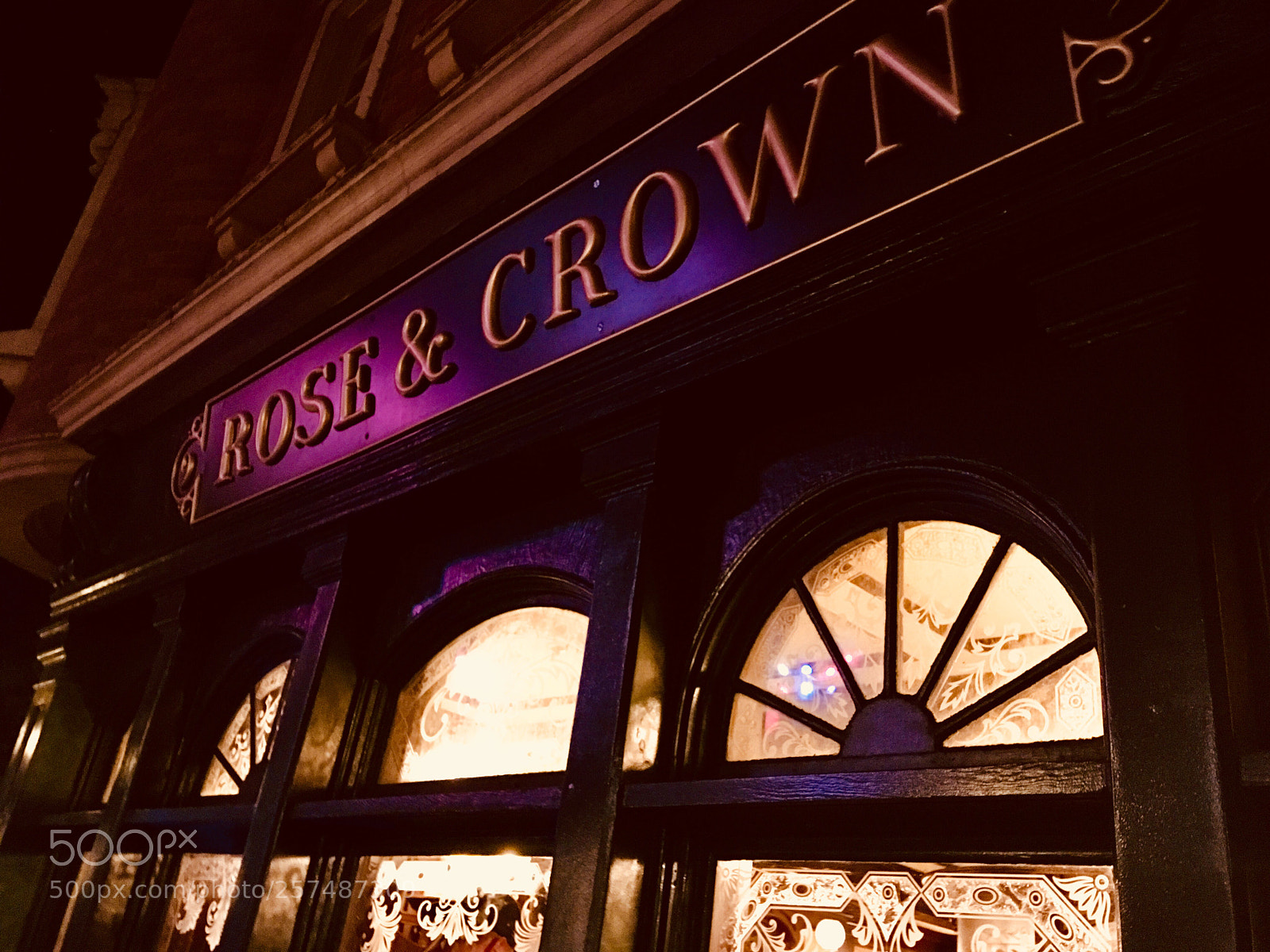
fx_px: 1064
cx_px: 635
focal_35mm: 29
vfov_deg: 48.2
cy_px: 476
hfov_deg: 61.7
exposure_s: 1/4
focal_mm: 4.15
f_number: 2.2
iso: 200
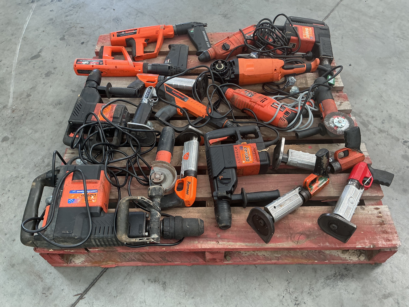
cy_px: 154
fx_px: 343
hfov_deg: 61.7
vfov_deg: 48.2
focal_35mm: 29
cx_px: 204
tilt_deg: -53.1
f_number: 1.8
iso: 50
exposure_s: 1/100
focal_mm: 3
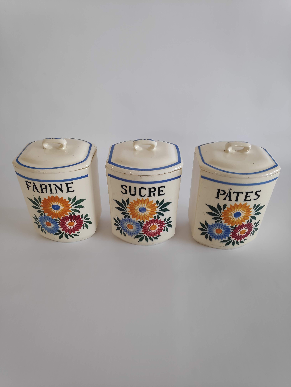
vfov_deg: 81.7
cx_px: 146
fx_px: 224
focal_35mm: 20
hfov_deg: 66.0
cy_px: 194
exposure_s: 1/100
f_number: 1.9
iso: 224
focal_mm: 3.94
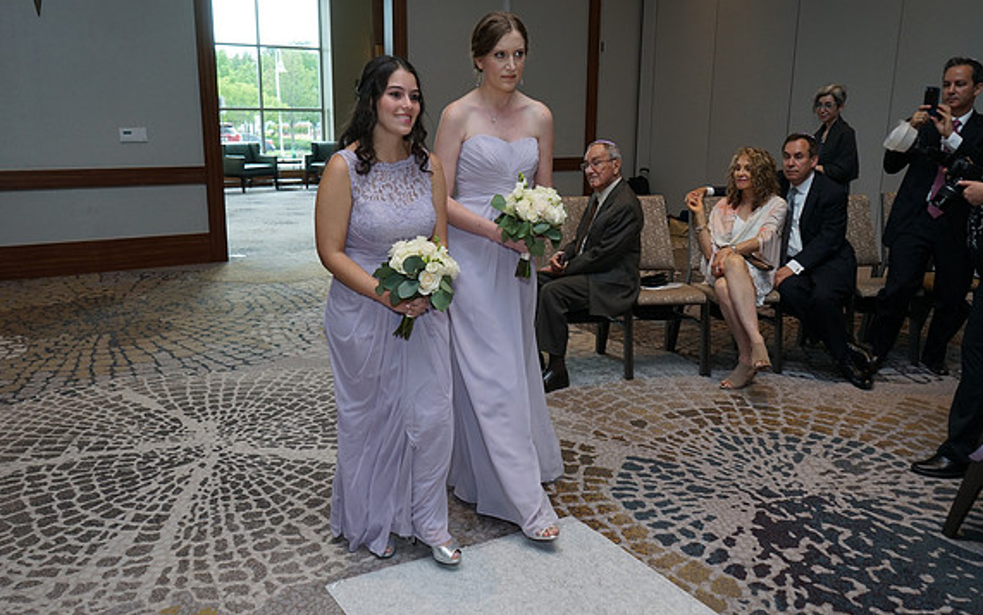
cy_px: 302
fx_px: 777
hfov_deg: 64.6
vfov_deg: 43.2
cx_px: 489
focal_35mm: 29
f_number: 5.6
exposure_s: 1/160
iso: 640
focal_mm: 28
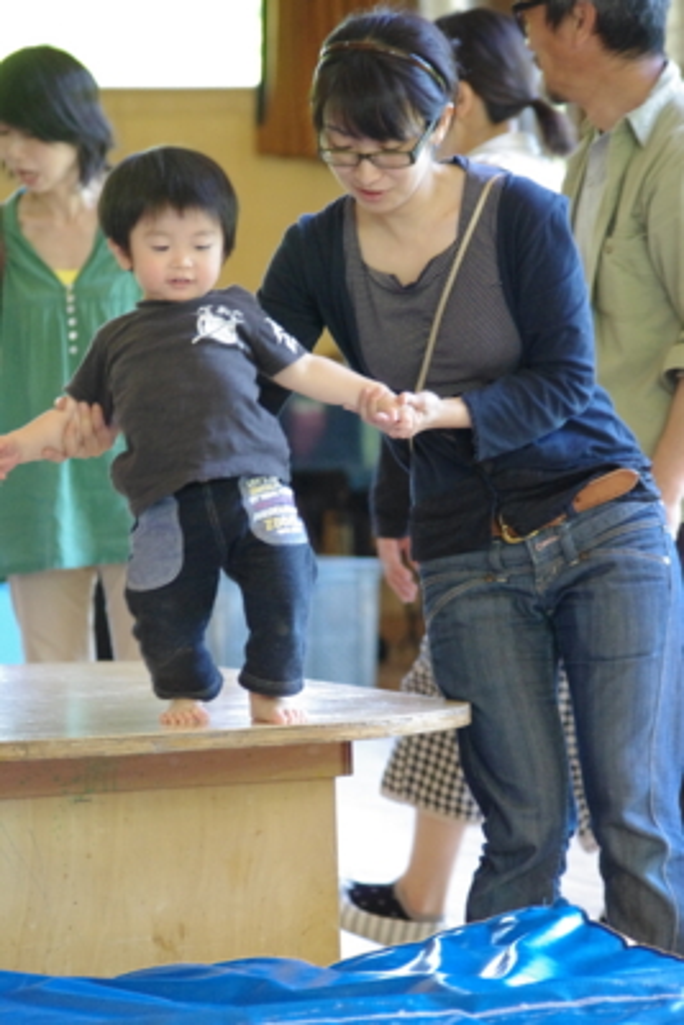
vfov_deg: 12.7
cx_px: 342
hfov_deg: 8.5
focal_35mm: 162
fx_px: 4613
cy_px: 512
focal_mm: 107.5
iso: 3200
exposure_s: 1/125
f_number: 4.5
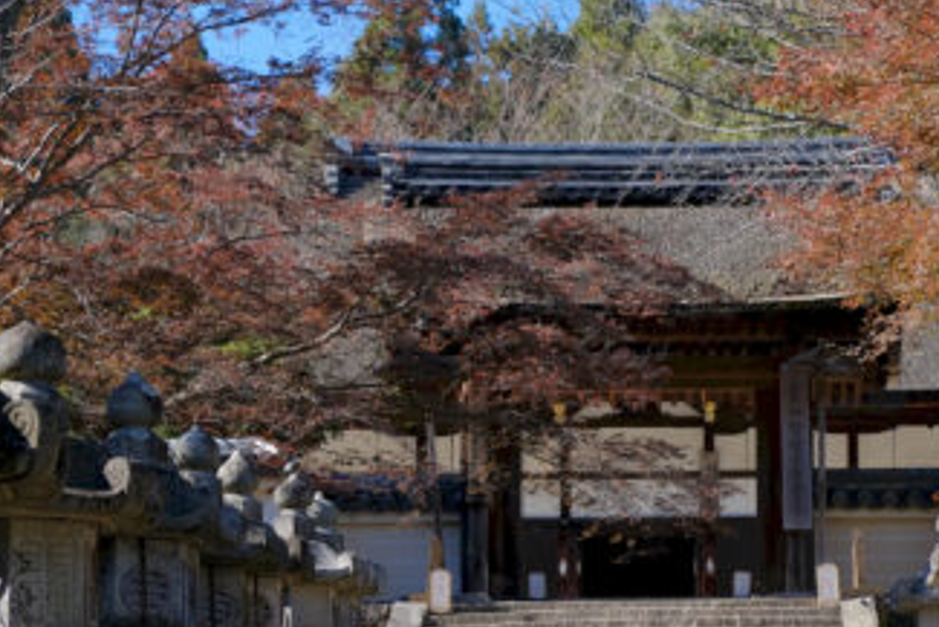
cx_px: 639
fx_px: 3992
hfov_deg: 13.4
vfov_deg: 9.0
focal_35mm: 153
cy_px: 494
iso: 160
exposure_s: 1/500
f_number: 4
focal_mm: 55
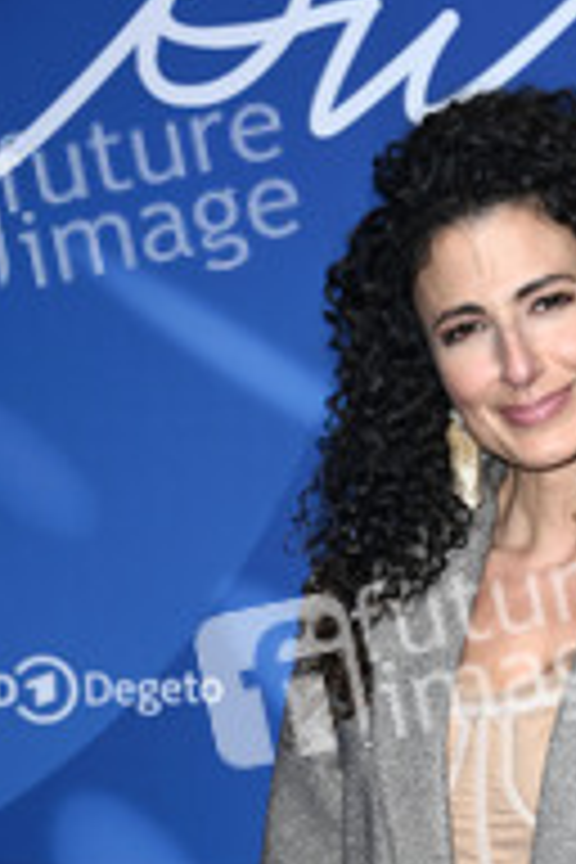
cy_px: 886
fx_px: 4248
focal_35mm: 177
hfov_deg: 7.7
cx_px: 558
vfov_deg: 11.5
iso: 640
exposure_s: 1/250
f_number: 6.3
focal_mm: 85
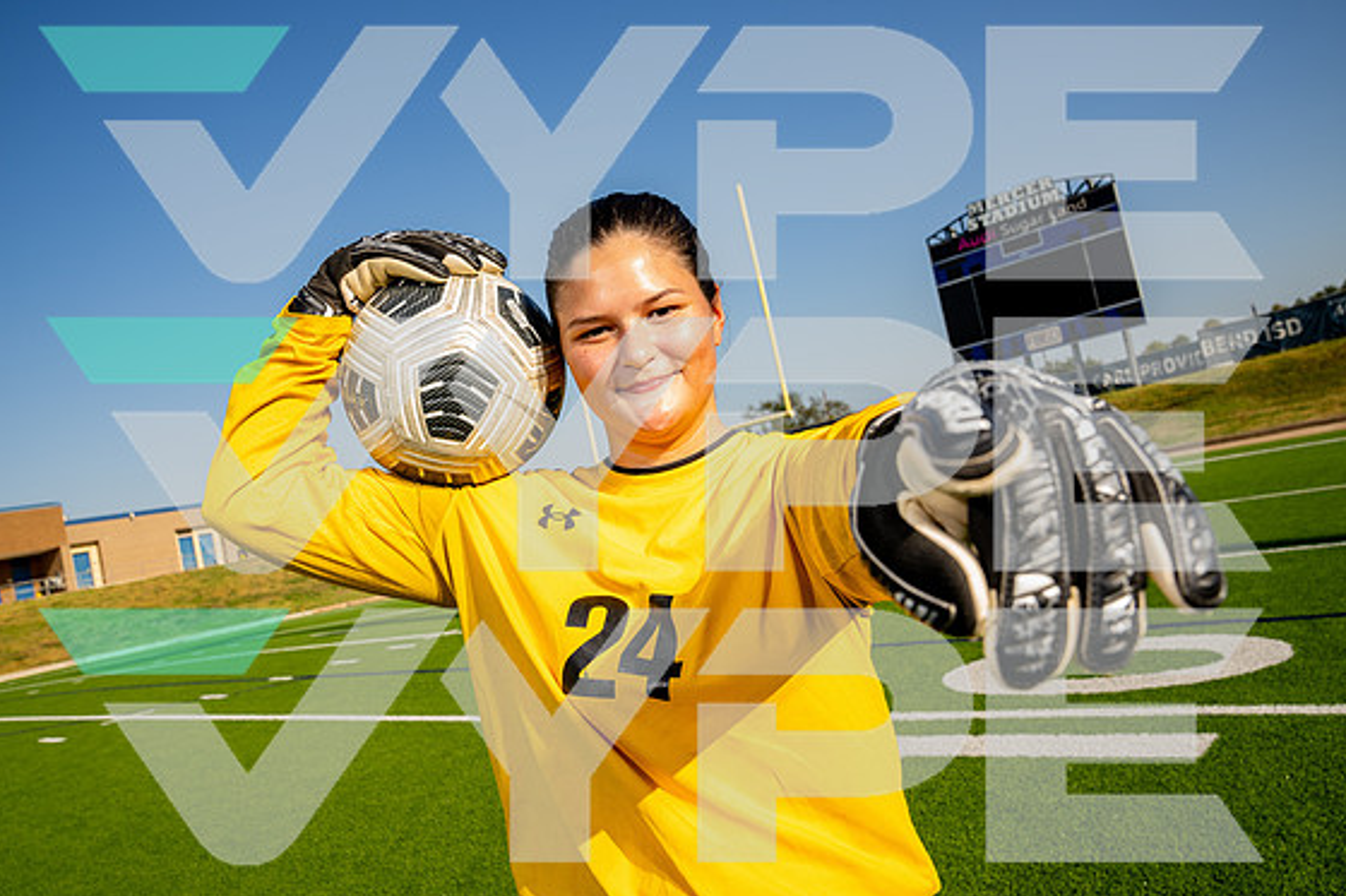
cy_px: 446
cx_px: 659
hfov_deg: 63.7
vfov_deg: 44.9
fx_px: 1084
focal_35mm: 29
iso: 50
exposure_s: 1/125
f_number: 7.1
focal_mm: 28
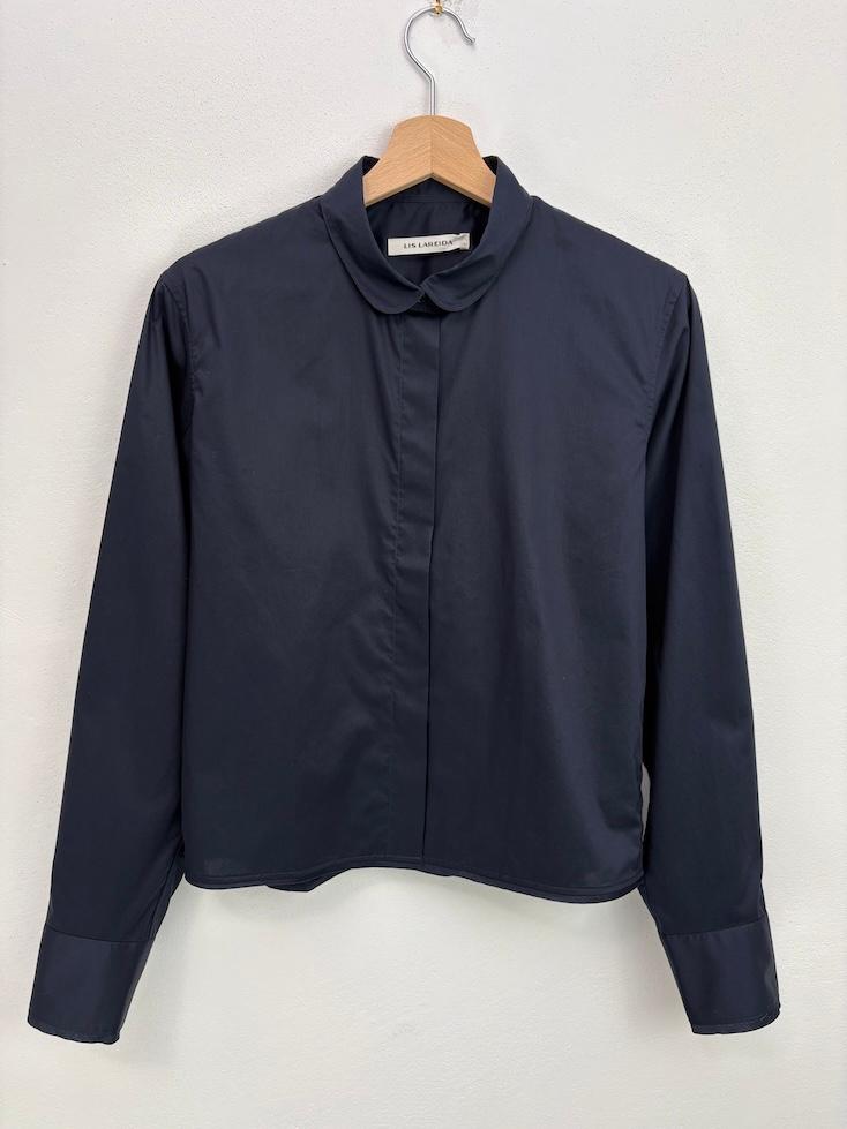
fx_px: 848
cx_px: 424
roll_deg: -1.2
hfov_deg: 53.1
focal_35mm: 26
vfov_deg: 67.3
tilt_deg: -7.1
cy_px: 564
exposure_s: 1/100
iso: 80
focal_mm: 5.96
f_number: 1.6
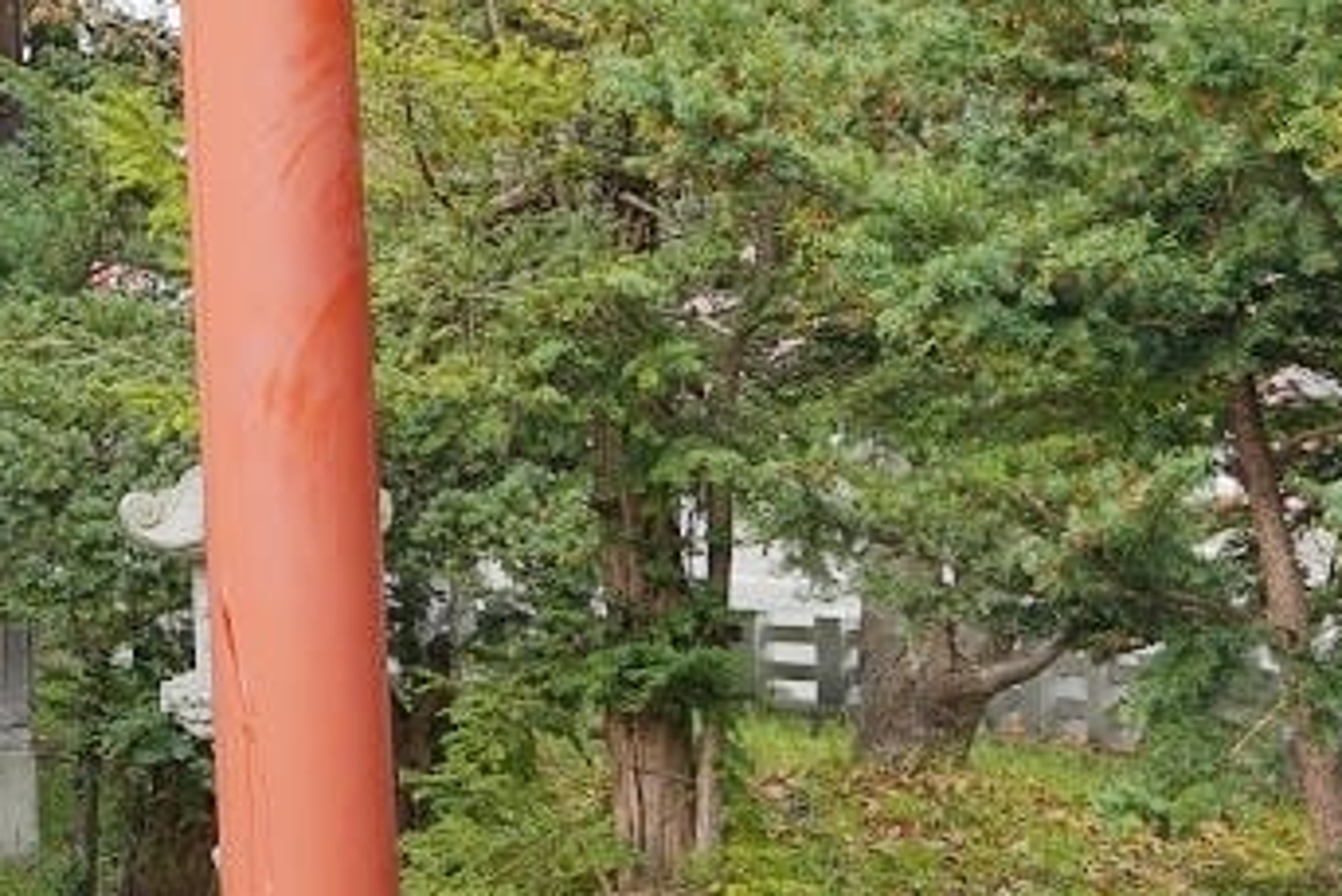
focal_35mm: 112
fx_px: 4177
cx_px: -759
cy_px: -102
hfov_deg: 16.4
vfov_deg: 12.0
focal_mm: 32
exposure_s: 1/80
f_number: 4.5
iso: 100
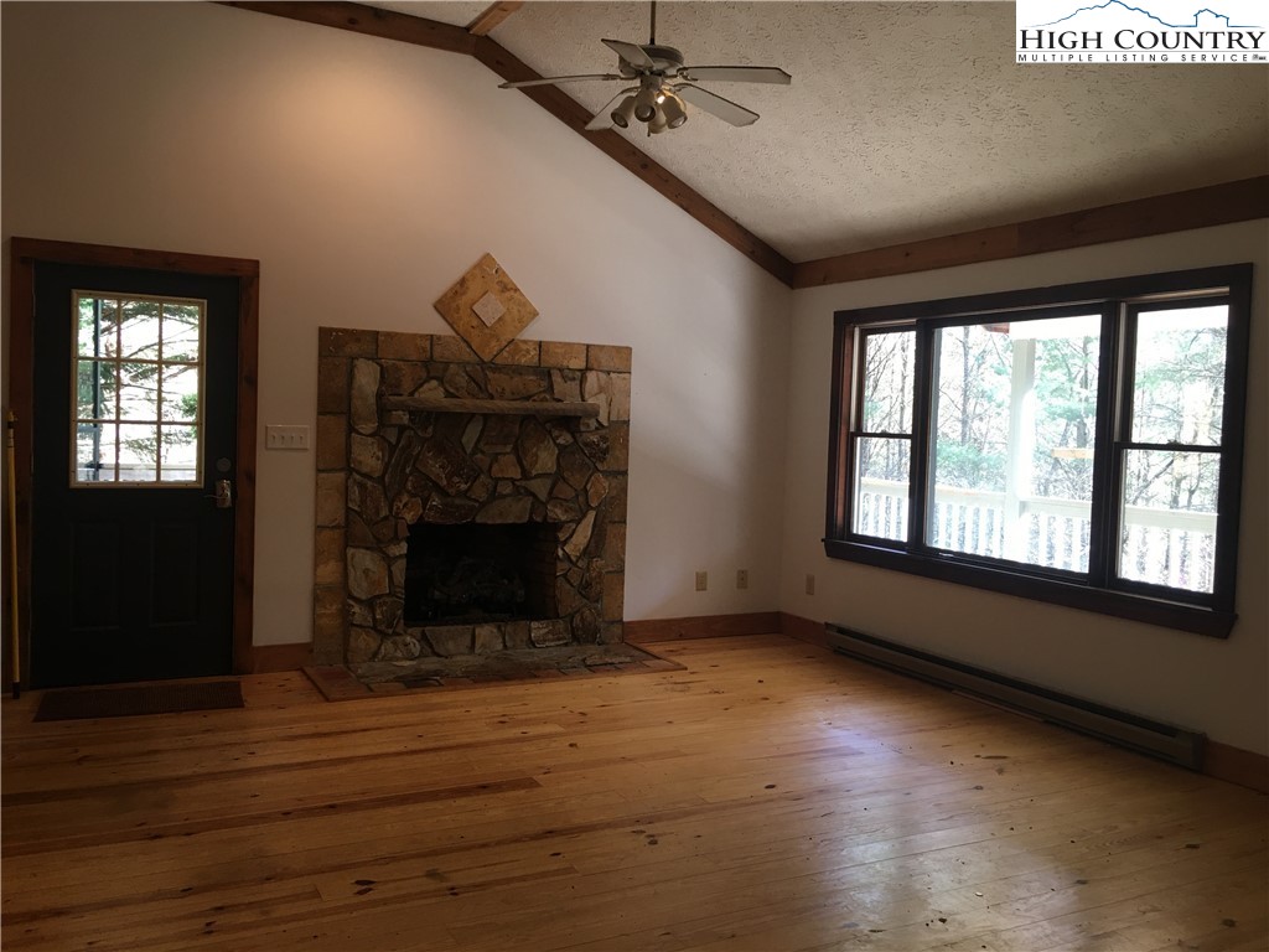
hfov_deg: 61.7
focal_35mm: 29
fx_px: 1063
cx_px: 634
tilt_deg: -0.5
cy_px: 476
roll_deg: -2.0
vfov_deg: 48.2
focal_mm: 4.15
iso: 25
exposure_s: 1/15
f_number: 2.2
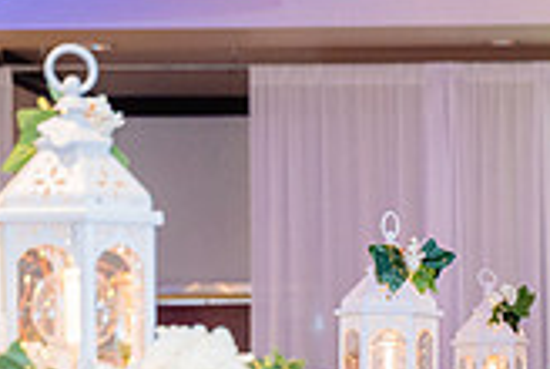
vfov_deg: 5.6
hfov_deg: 8.4
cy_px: 526
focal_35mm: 243
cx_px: 668
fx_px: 3719
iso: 1600
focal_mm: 64
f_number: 3.5
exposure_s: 1/160
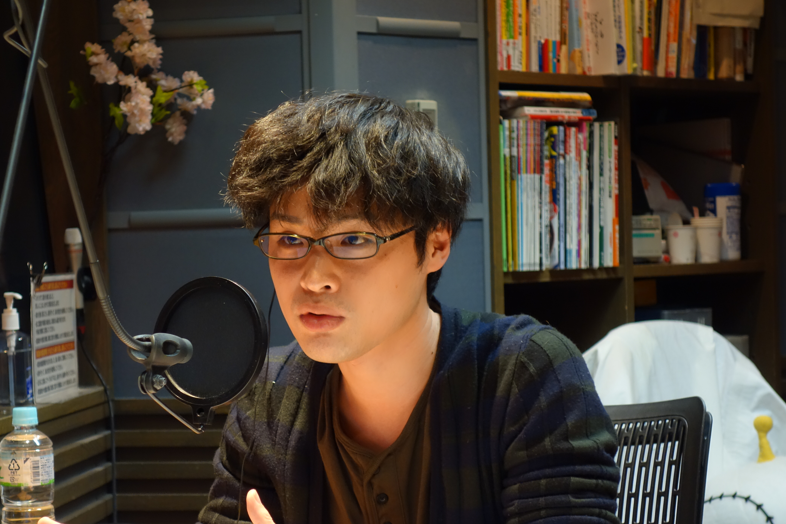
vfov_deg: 15.7
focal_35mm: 87
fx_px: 1899
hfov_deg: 23.3
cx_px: 298
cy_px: 304
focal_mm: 24.4
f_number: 4
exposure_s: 1/30
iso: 800
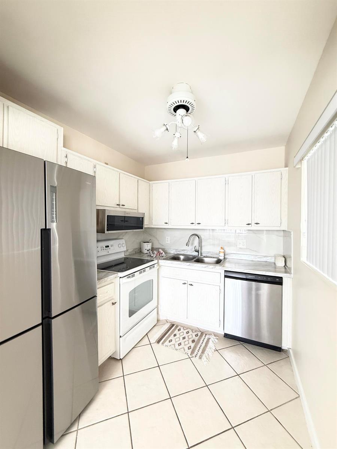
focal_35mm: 14
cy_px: 224
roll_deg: -0.2
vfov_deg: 102.1
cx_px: 168
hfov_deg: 85.7
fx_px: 182
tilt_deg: +0.1
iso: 400
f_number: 2.2
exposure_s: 1/60
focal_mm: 2.22
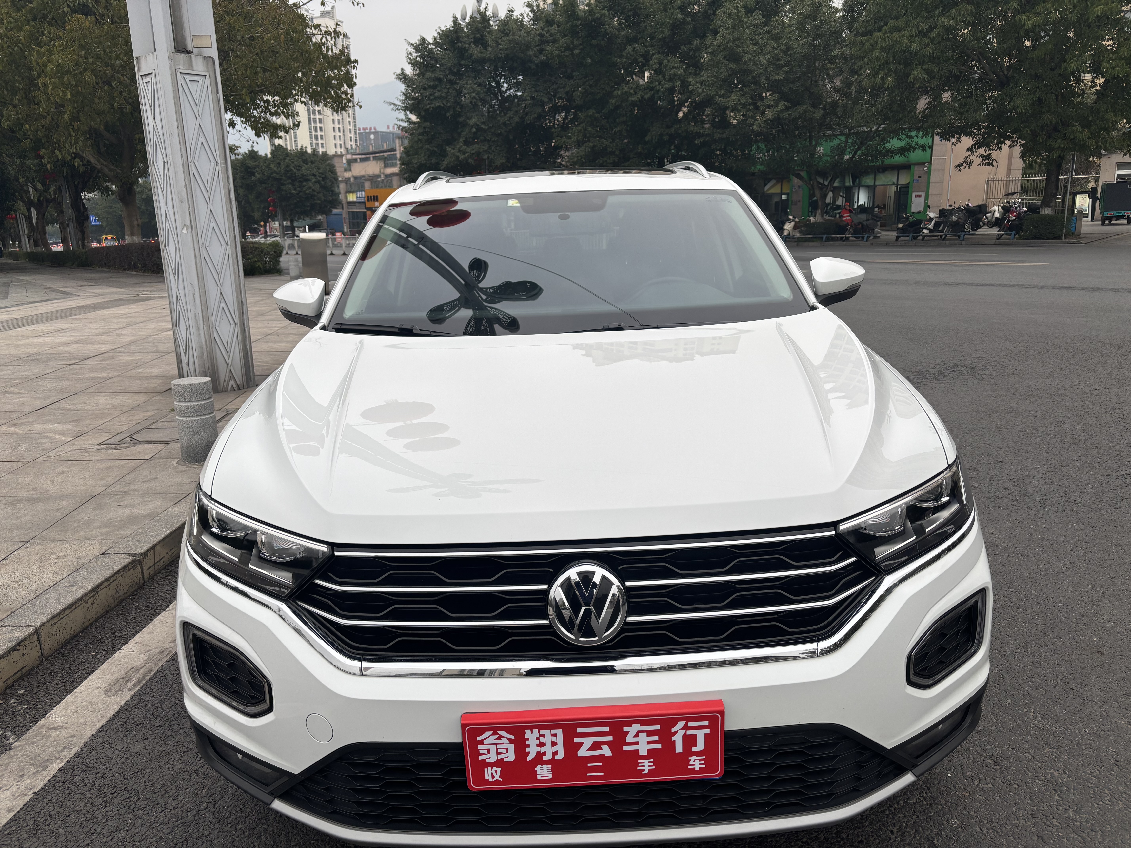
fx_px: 849
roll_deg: +1.3
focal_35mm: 26
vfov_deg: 53.1
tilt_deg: -14.9
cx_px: 566
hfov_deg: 67.3
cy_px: 424
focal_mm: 5.96
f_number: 1.6
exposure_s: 1/121
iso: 40
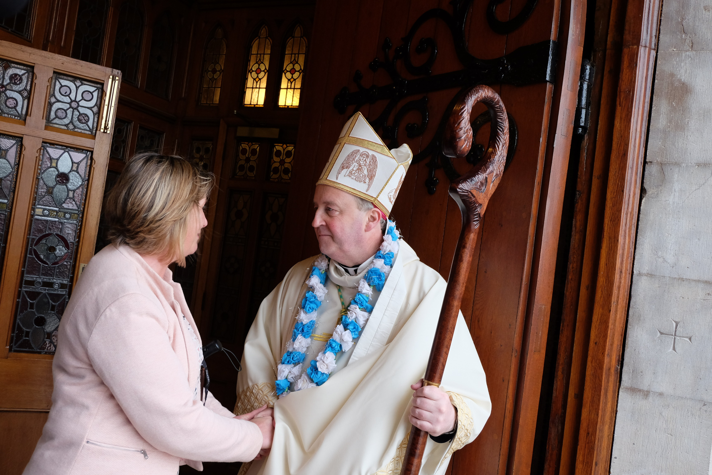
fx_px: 653
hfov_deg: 57.2
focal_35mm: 33
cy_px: 238
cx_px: 356
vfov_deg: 40.0
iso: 800
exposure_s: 1/100
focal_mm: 22.2
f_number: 5
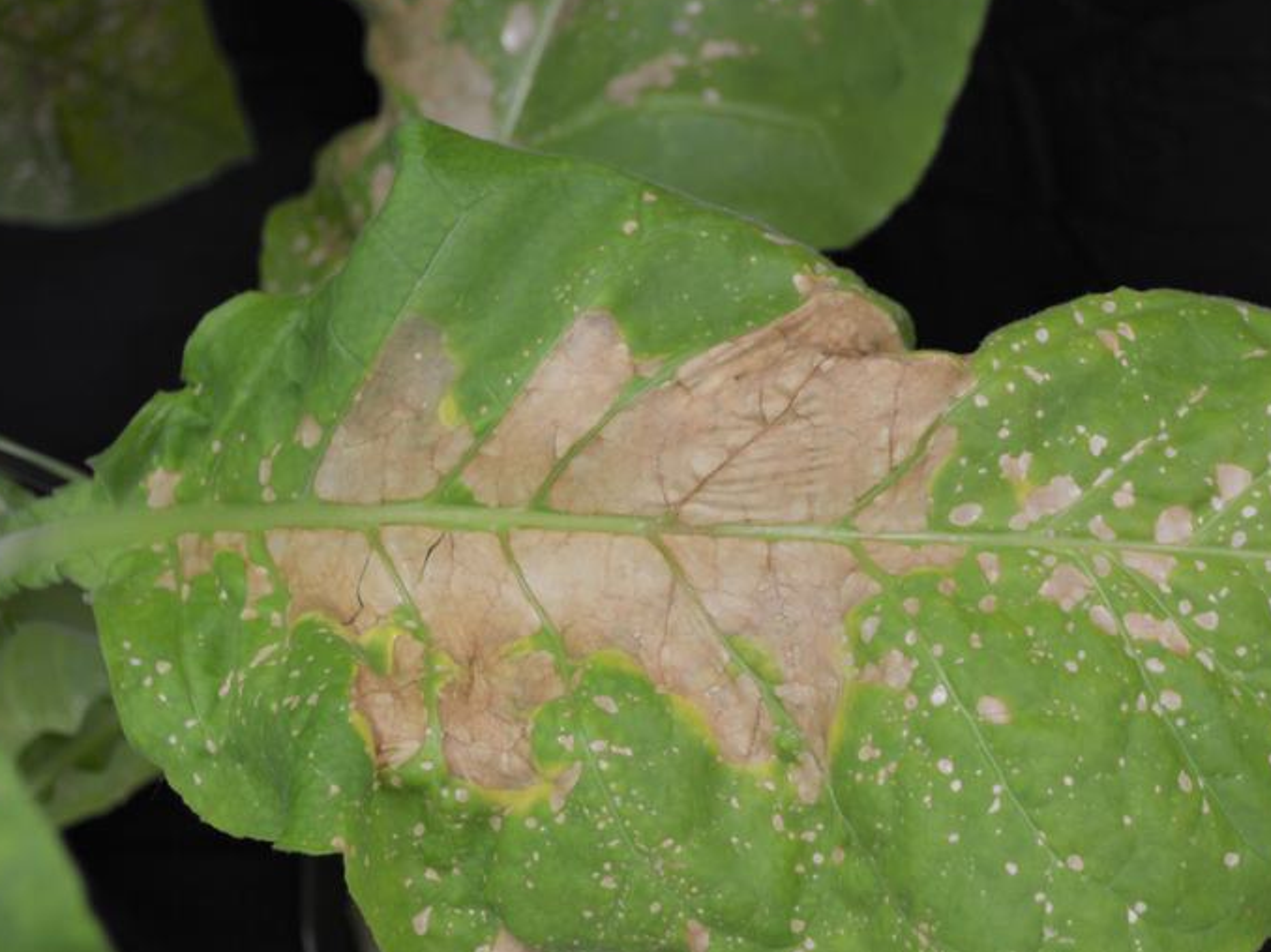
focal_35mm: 85
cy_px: 512
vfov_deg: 17.4
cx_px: 870
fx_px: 3120
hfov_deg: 22.9
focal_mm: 38
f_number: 5
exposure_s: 1/6
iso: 100
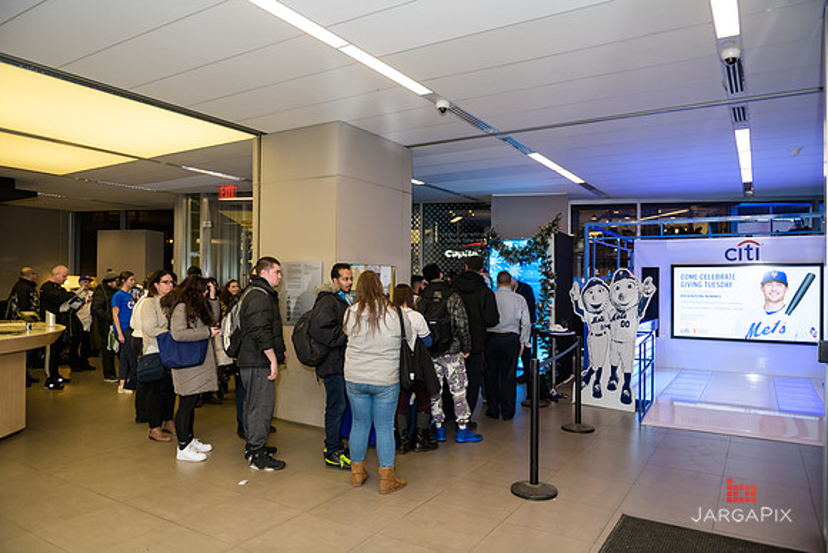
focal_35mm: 24
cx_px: 414
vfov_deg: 53.2
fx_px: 552
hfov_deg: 73.7
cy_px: 276
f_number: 3.2
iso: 400
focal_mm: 24
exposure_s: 1/125
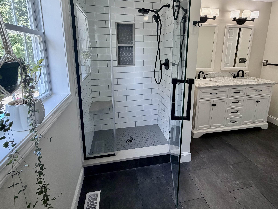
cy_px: 78
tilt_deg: -11.3
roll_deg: +0.3
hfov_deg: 87.7
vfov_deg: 70.4
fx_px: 145
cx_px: 144
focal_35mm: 18
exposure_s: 1/120
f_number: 2.2
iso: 100
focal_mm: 2.22
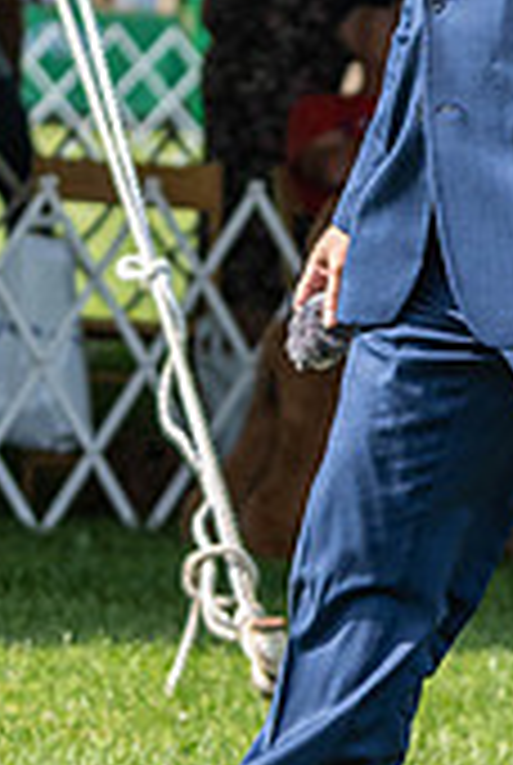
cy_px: 473
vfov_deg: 4.8
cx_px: 691
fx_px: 9153
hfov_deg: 3.2
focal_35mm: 430
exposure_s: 1/2000
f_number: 4
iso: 1000
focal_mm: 97
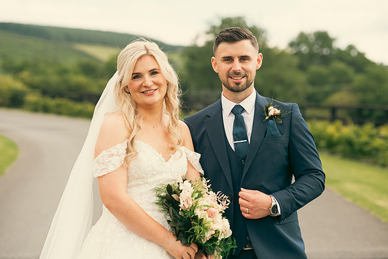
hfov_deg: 19.5
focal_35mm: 105
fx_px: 1132
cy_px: 130
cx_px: 194
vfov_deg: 13.0
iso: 125
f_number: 3.5
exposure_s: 1/320
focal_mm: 105
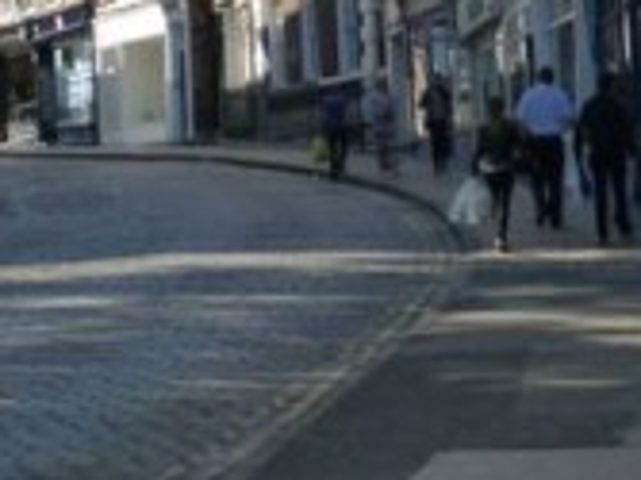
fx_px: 2683
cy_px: -134
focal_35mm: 145
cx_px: 12
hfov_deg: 13.4
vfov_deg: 10.0
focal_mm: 7.9
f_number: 4.1
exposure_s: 1/400
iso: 160
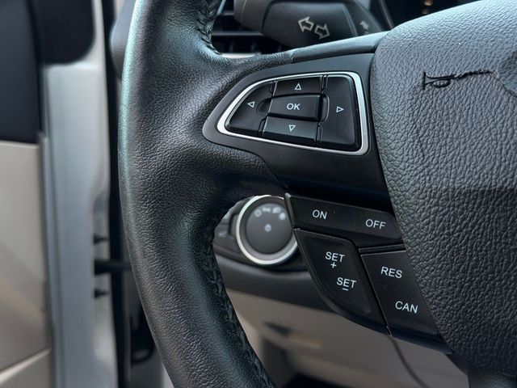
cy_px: 194
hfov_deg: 39.7
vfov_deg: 30.3
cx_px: 258
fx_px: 717
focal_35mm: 48
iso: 125
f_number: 1.78
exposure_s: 1/115
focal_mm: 6.76
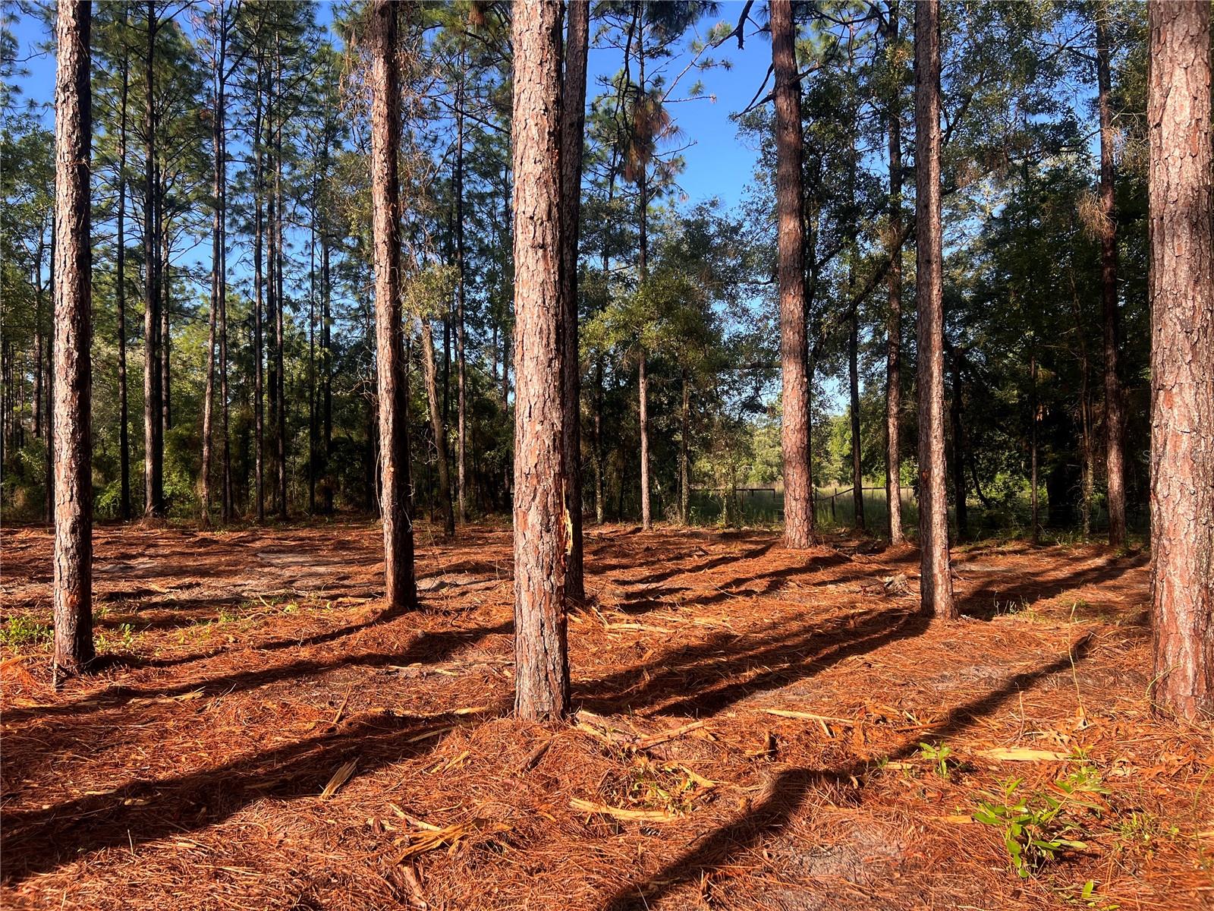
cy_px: 456
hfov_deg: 67.3
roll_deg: +0.4
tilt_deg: +0.5
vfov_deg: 53.1
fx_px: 912
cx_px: 607
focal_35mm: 26
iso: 50
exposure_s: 1/1048
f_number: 1.5
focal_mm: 5.7
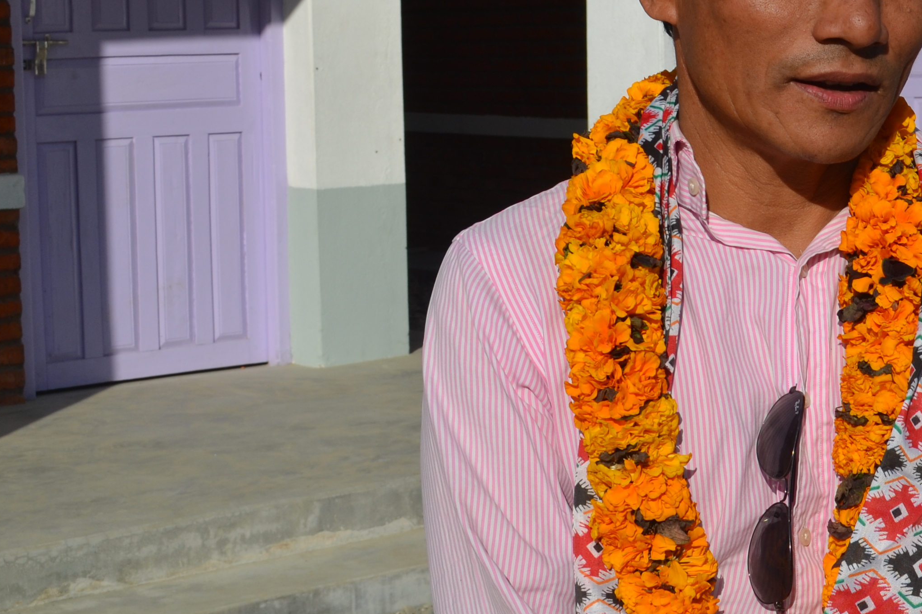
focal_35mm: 81
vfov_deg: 16.8
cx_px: 815
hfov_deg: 24.4
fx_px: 2074
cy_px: 215
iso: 100
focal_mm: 24
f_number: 9
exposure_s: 1/320
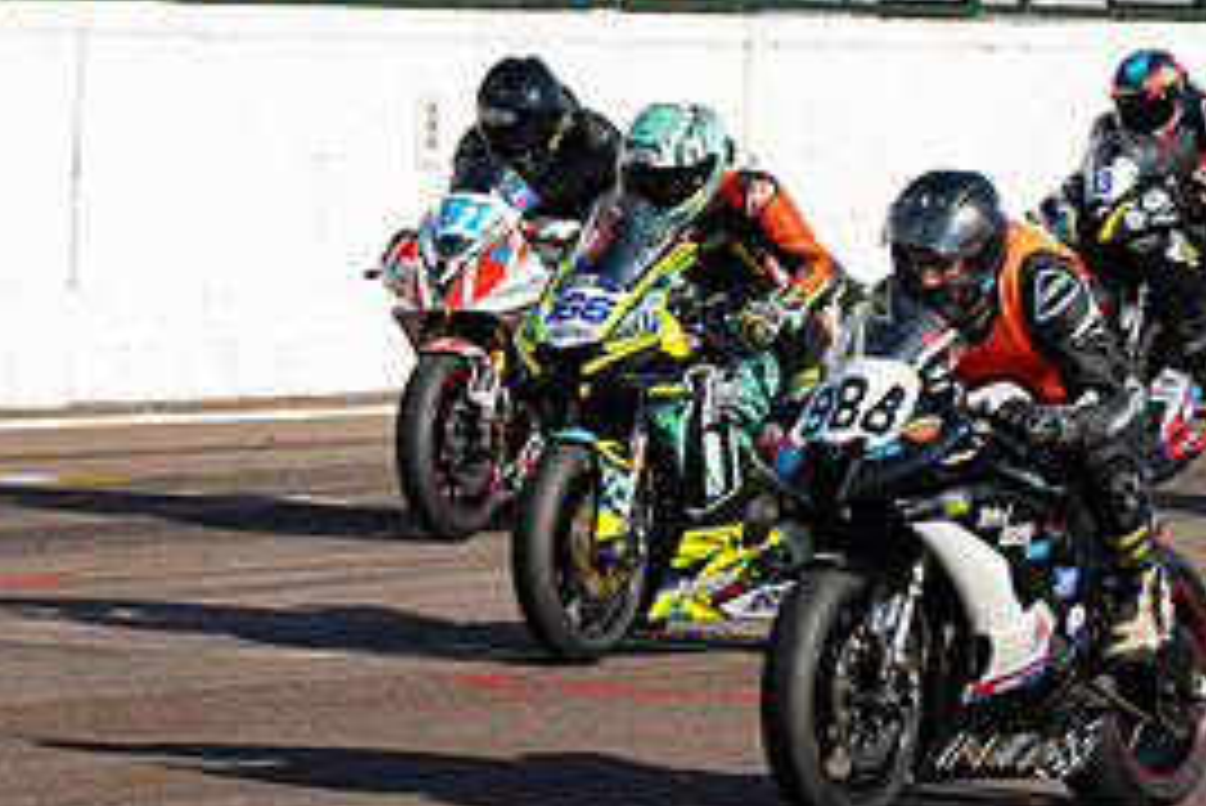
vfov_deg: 3.2
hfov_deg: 4.8
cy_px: 394
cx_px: 500
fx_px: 14513
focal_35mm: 433
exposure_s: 1/400
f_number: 10
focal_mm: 200
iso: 125
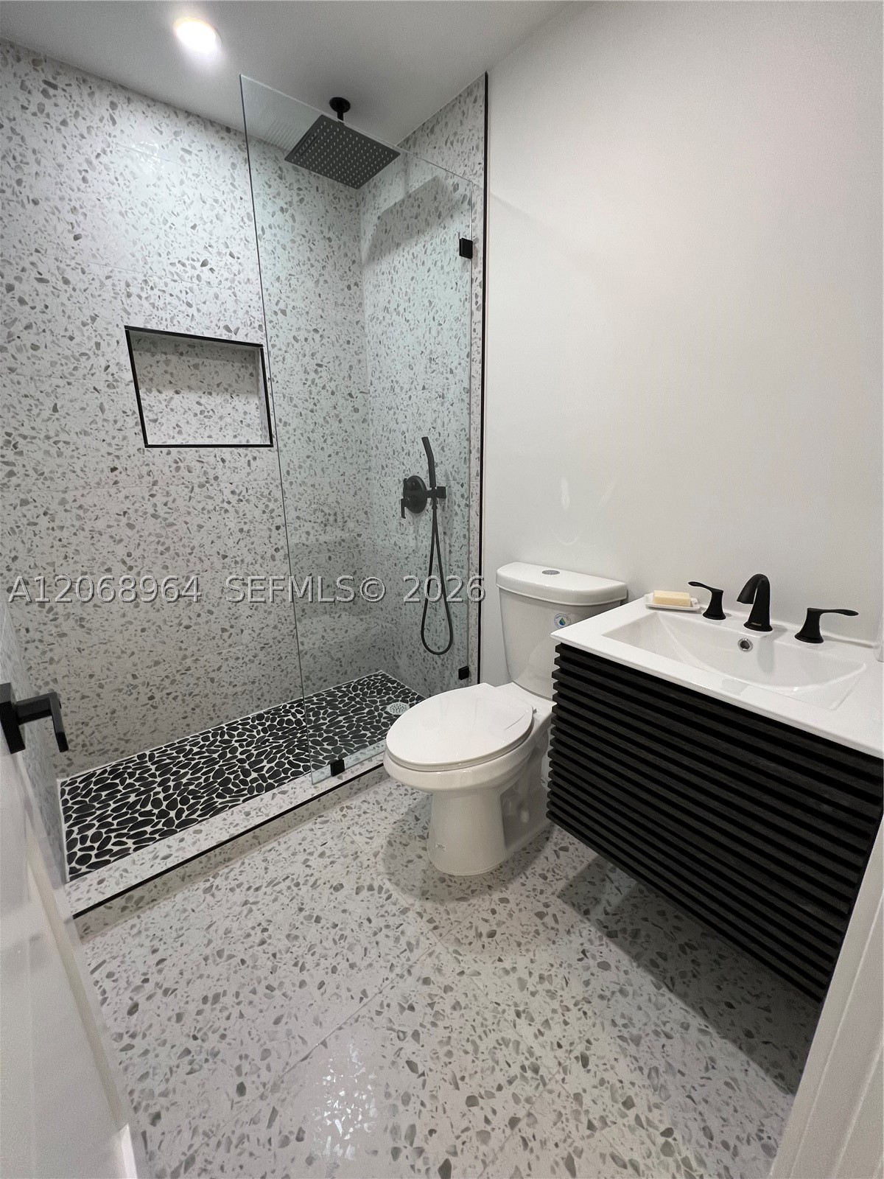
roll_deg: +0.7
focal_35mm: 13
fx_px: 443
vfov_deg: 106.2
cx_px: 442
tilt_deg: -16.3
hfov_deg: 89.9
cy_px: 590
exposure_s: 1/60
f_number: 1.8
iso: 125
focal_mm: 1.57
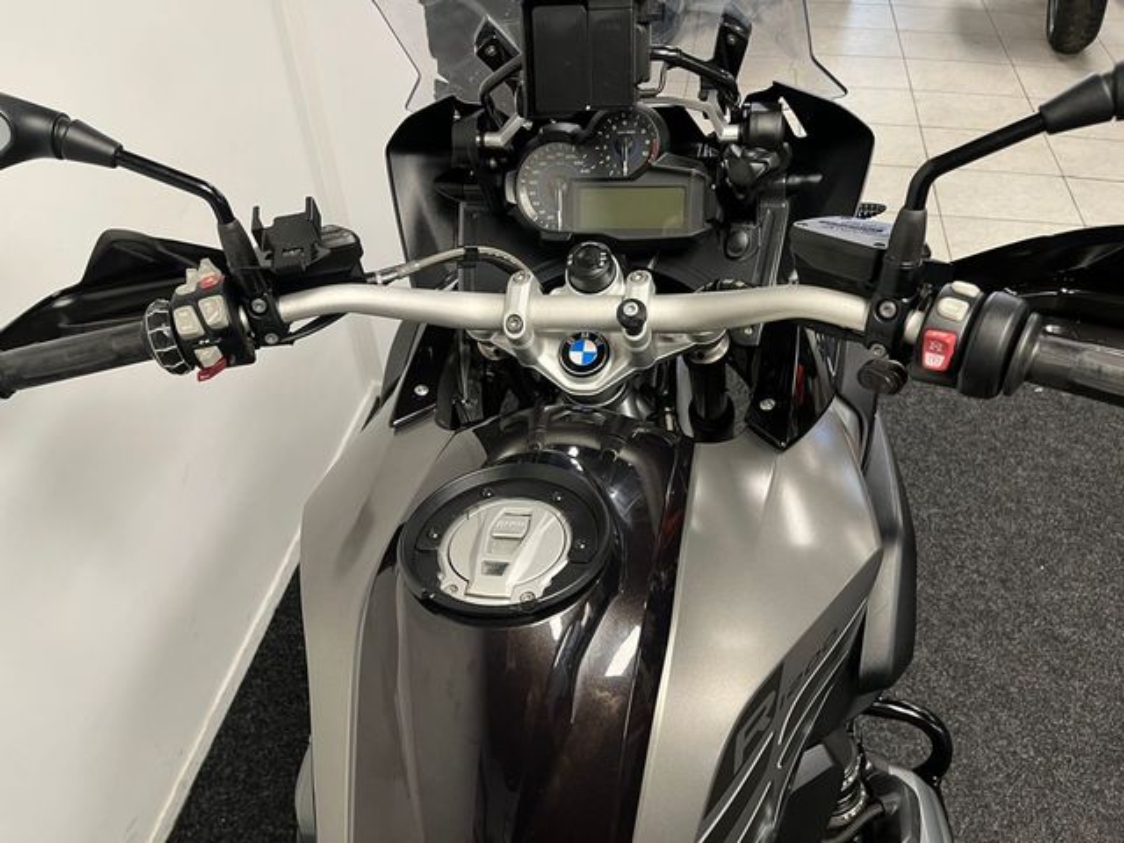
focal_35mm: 26
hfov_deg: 67.3
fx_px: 844
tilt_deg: -46.5
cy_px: 422
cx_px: 562
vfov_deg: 53.1
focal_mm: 5.1
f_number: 1.6
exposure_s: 1/50
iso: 125
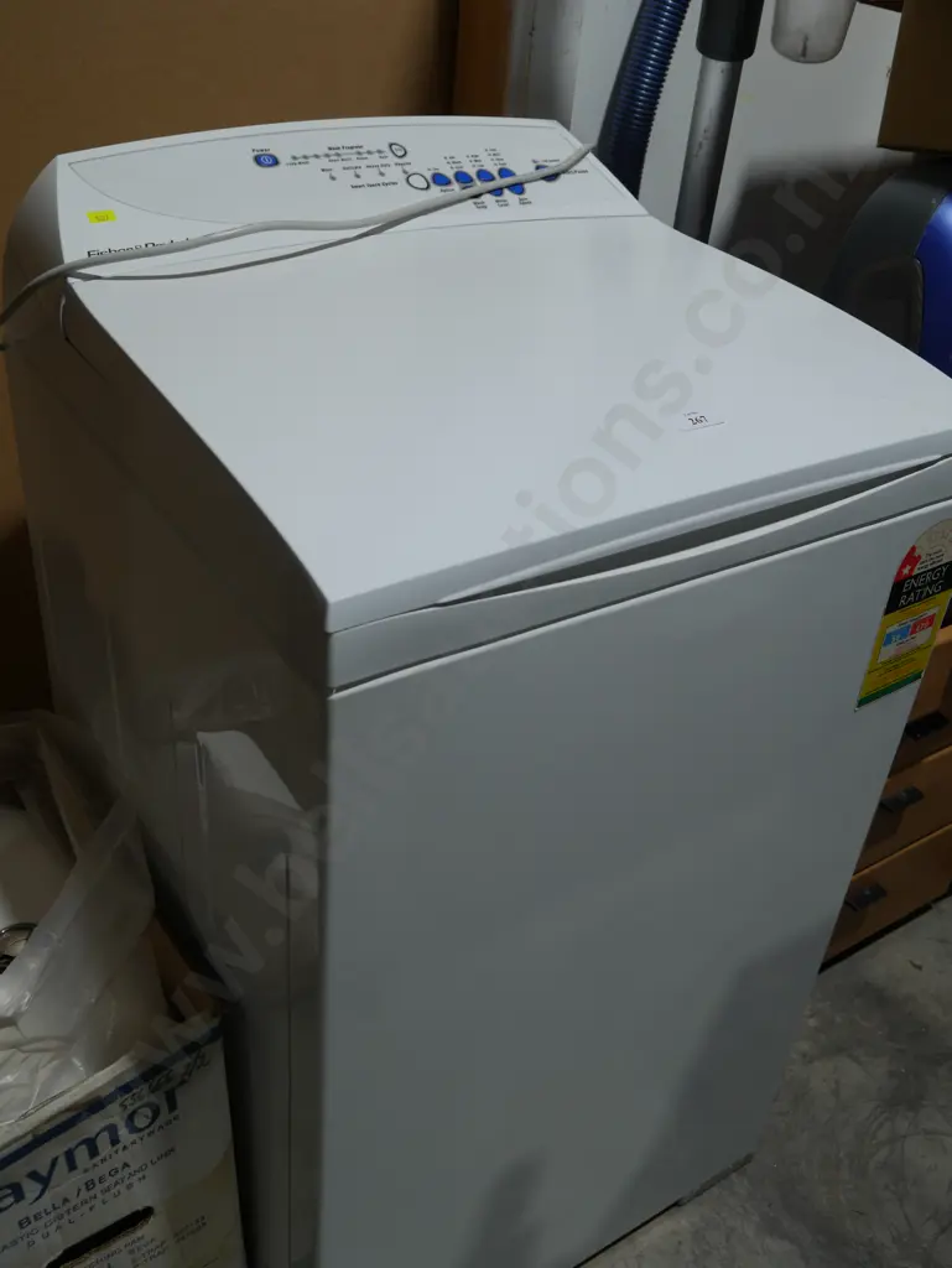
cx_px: 476
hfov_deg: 41.8
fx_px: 1246
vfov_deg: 53.9
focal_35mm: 34
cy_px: 634
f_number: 4.5
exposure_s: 1/125
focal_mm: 17
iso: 200
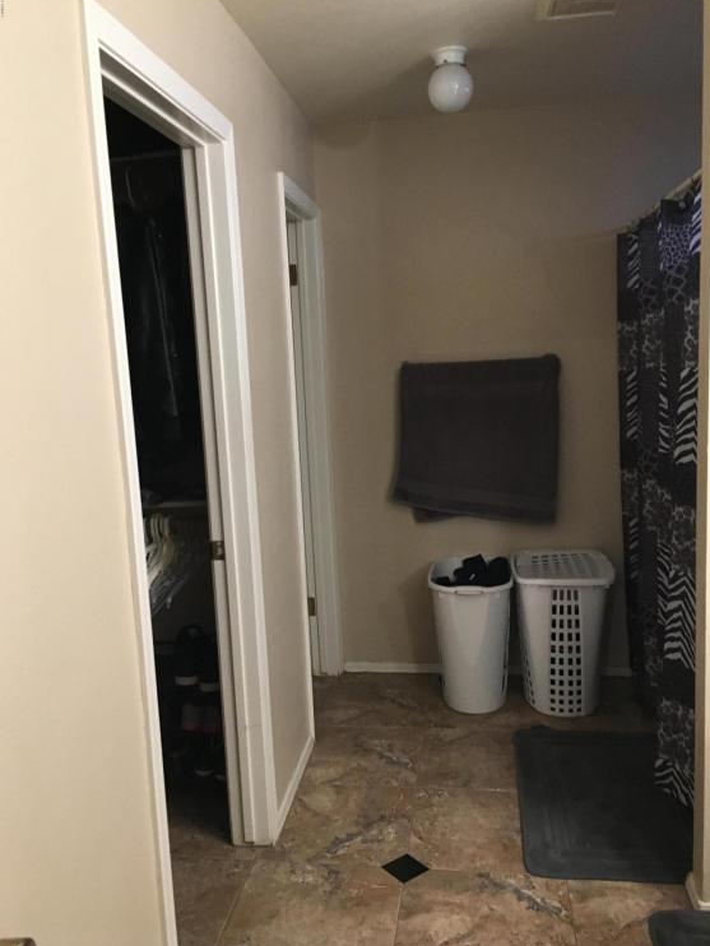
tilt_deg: -4.5
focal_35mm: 30
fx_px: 820
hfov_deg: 46.8
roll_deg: +3.8
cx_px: 347
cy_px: 482
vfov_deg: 59.9
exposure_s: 1/30
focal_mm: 4.15
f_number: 2.2
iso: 160
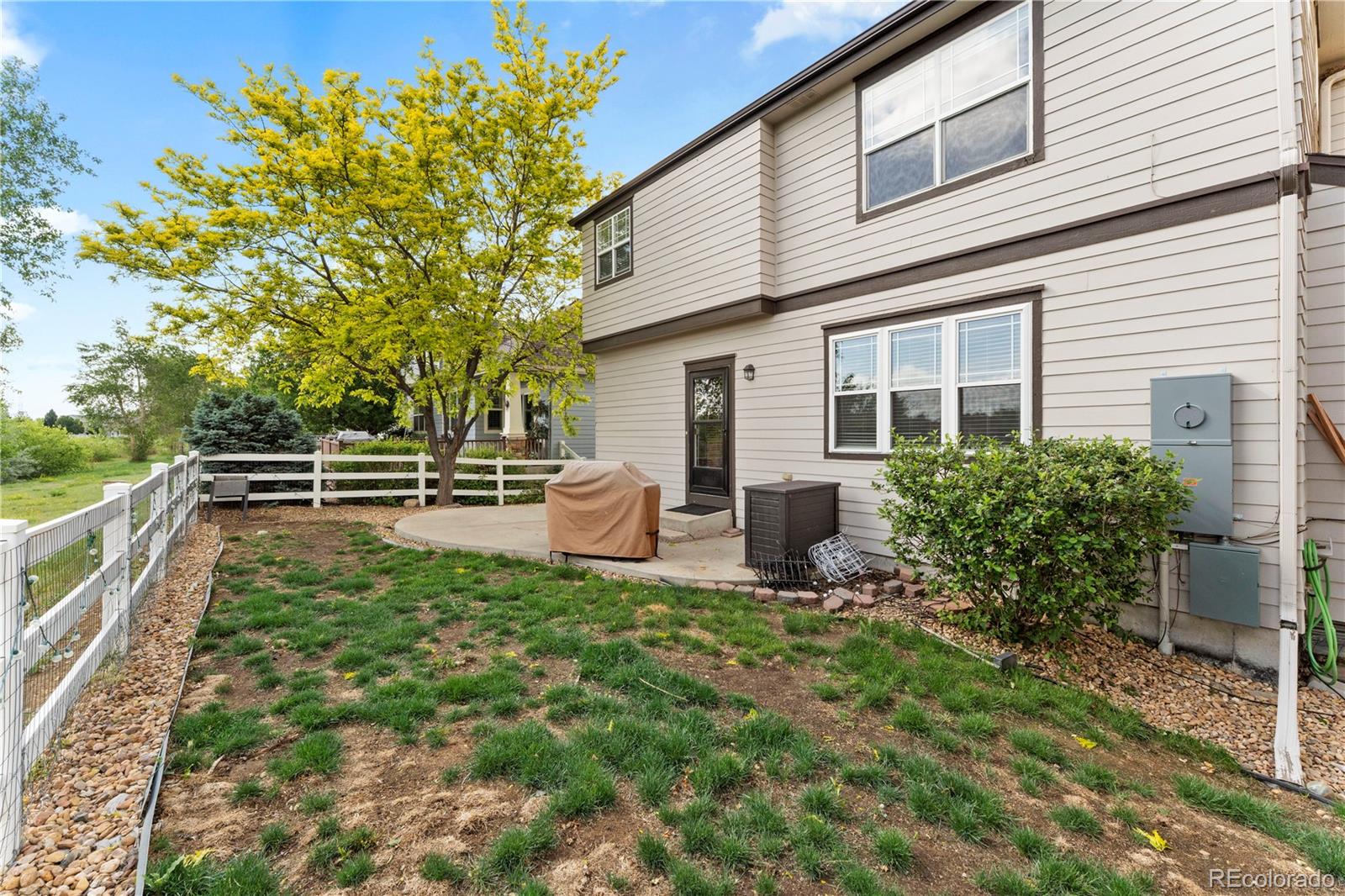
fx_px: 523
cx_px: 672
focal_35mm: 14
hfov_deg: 104.3
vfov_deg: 81.2
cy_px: 448
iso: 400
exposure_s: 1/400
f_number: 9
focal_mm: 14
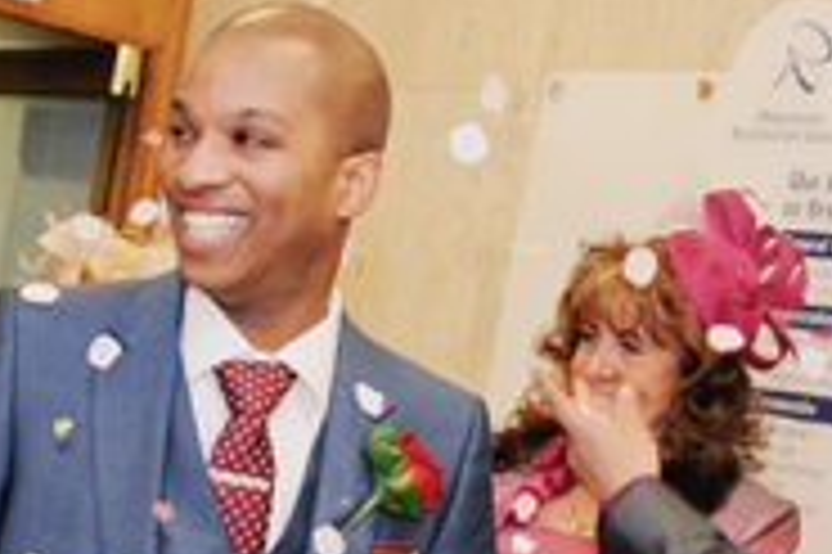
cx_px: 229
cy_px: 727
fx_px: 2401
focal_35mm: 104
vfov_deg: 12.7
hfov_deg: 19.5
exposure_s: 1/125
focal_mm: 24
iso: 1000
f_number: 2.8
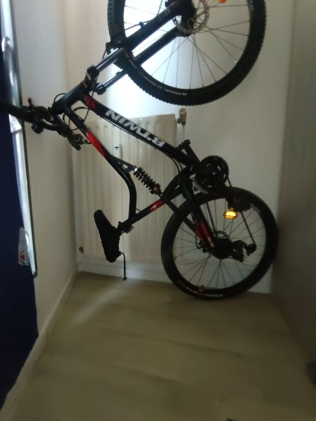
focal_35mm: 16
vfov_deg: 94.5
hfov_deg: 78.1
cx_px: 158
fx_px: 195
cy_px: 210
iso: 1556
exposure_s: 1/16.7
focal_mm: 1.65
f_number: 2.2
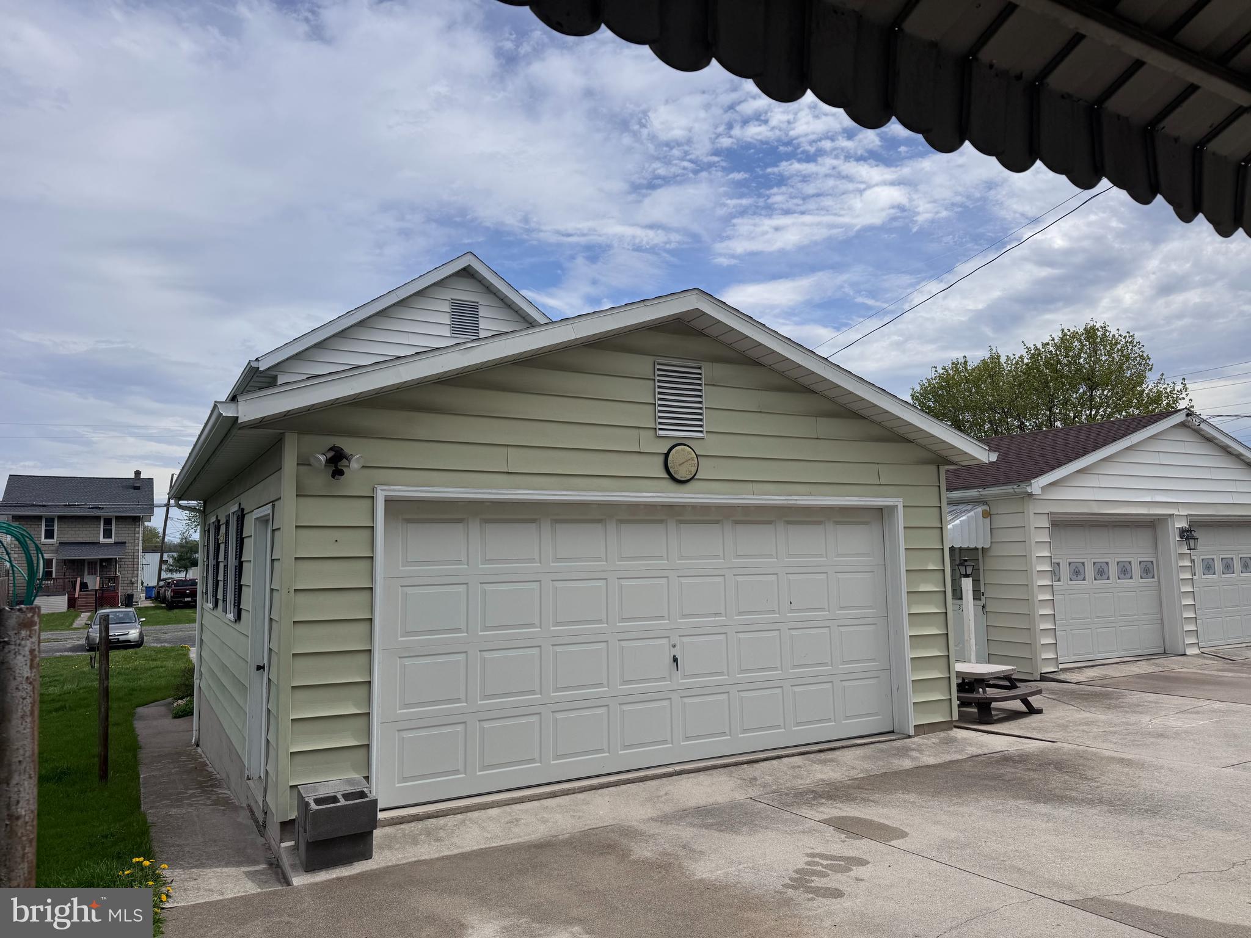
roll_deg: +0.3
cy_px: 469
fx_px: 867
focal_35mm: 24
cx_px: 626
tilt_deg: +4.2
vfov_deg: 56.8
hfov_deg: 71.6
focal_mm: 6.76
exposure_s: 1/12346
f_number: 1.78
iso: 80
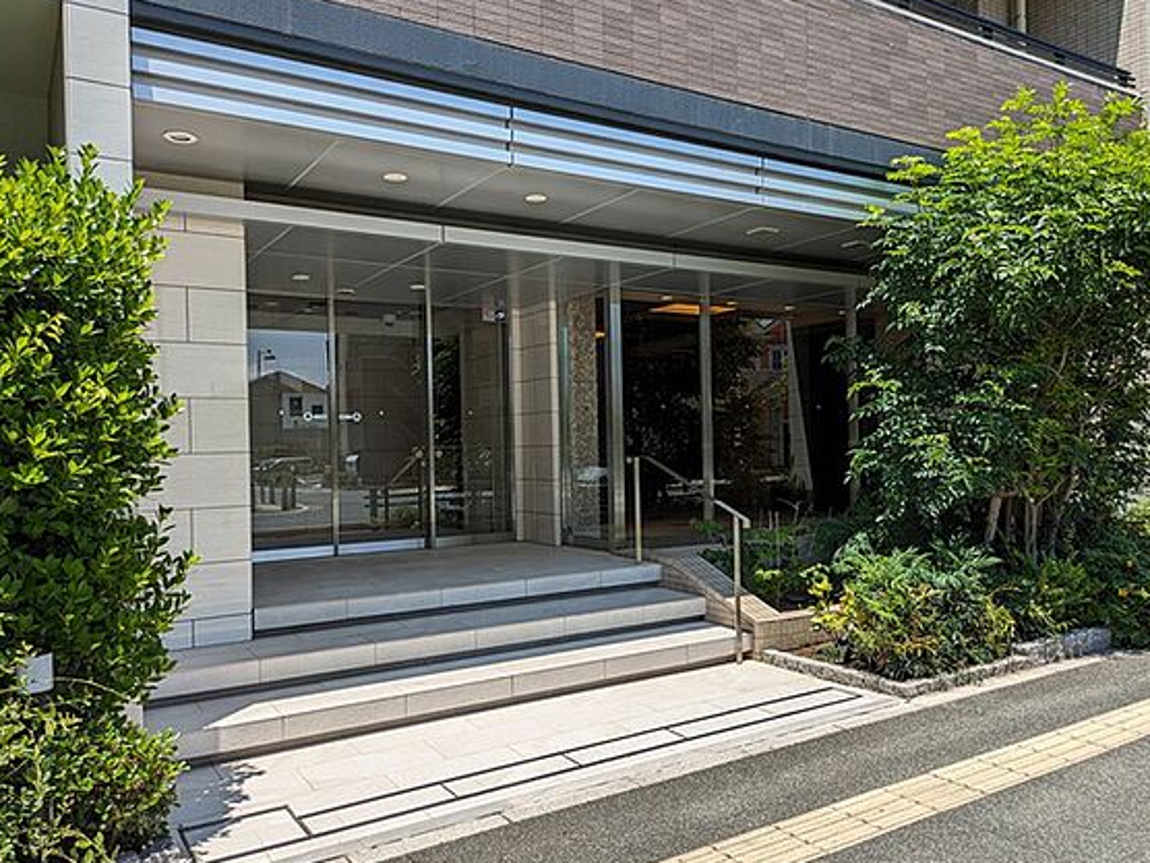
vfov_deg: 51.4
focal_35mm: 27
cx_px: 614
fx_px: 897
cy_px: 426
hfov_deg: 65.3
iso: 48
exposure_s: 1/2538
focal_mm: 5.43
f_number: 1.89
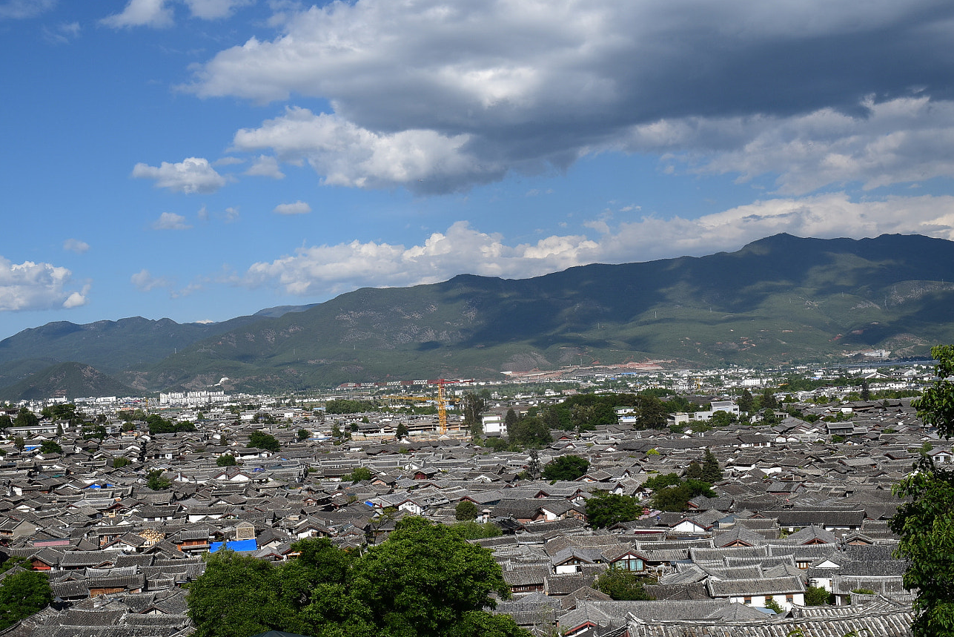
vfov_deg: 28.8
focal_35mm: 47
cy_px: 395
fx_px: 1236
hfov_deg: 42.0
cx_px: 369
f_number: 11
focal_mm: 25
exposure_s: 1/400
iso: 160
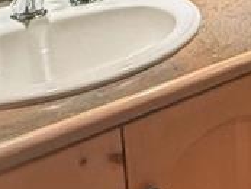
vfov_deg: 16.2
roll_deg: -2.2
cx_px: 474
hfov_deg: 17.9
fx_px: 602
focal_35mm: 83
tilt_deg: -12.6
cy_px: -96
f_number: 2.2
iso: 400
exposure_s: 1/120
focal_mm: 2.22
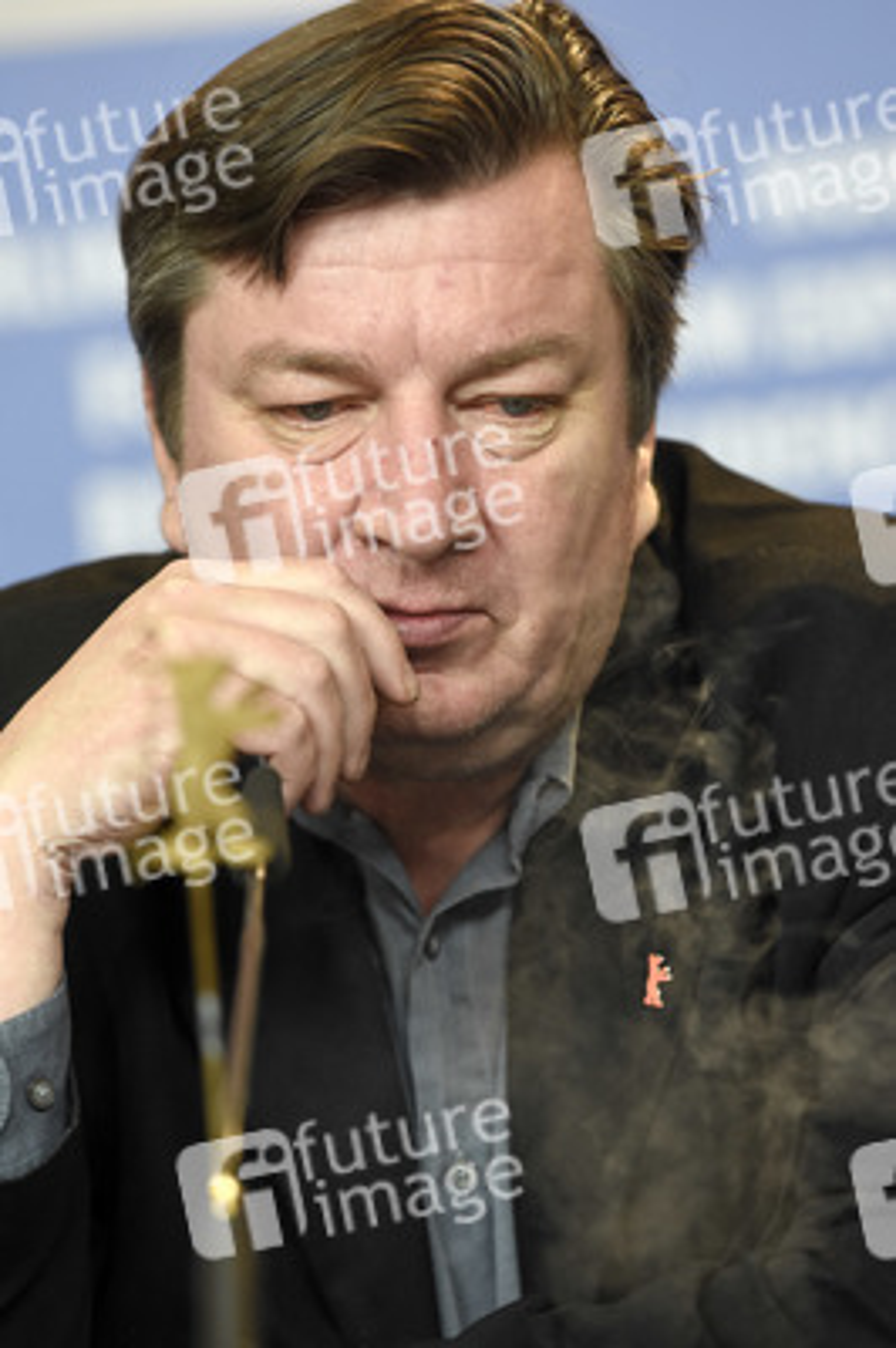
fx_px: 10097
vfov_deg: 7.6
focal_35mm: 270
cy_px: 674
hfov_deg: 5.1
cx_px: 448
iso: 1250
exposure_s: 1/320
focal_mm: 180
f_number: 3.5
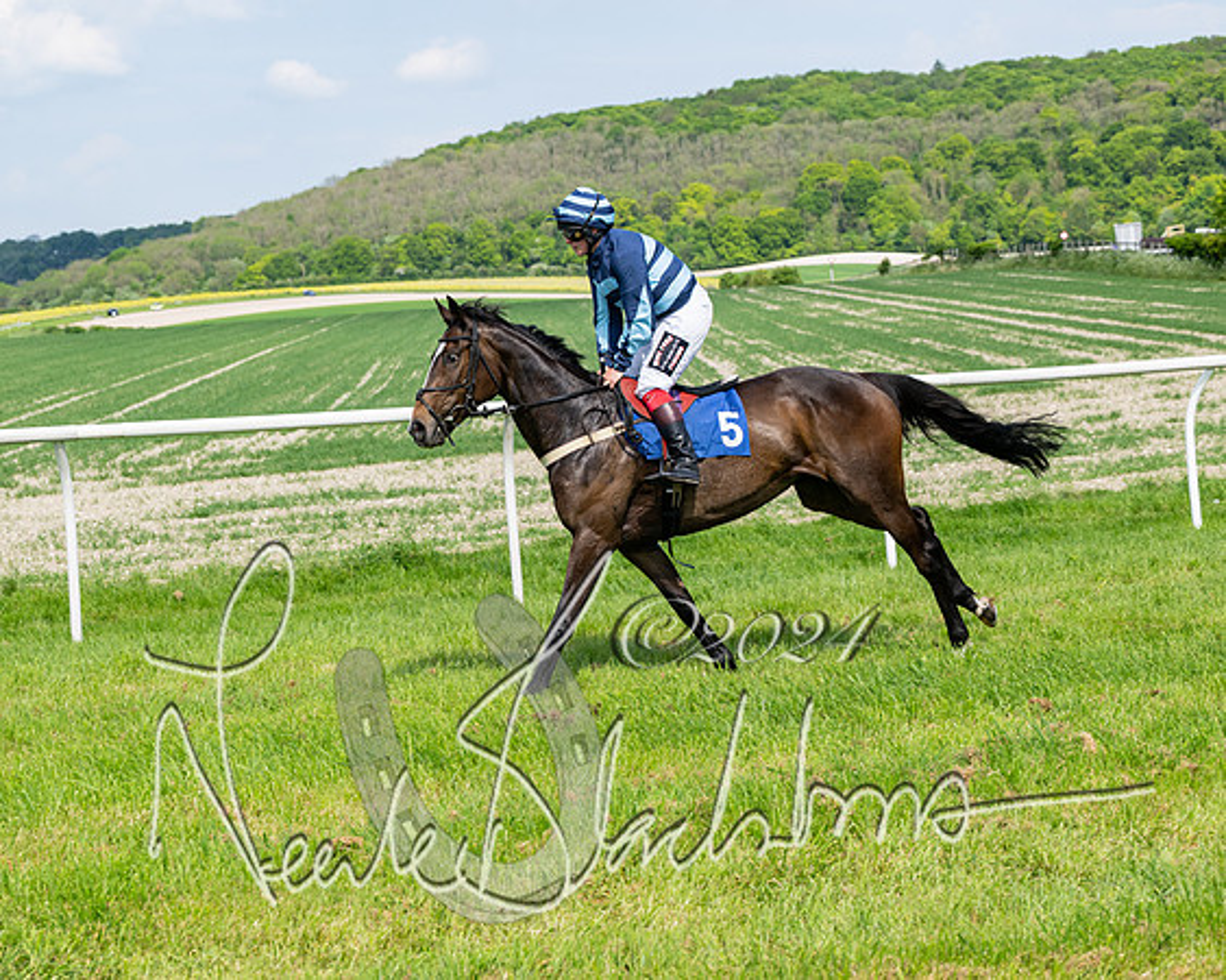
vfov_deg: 19.4
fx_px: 2861
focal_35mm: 79
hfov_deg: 24.2
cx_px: 613
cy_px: 490
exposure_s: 1/1250
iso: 200
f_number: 5.6
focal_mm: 70
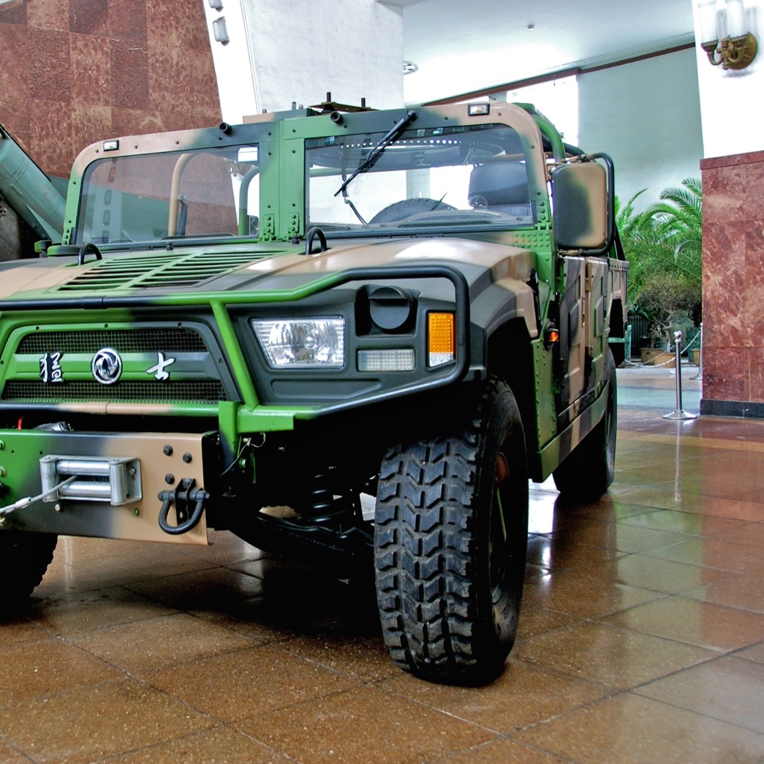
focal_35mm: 43
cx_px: 236
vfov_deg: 39.2
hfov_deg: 38.6
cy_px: 382
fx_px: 1074
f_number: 3.8
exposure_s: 1/8
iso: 360
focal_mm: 22
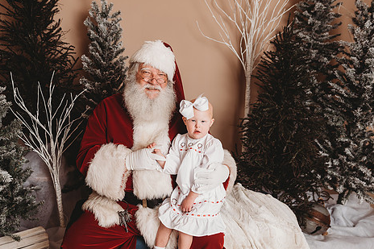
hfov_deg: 61.7
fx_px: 312
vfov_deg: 43.5
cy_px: 134
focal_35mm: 30
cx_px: 161
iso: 100
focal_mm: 24
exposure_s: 1/160
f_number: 3.2
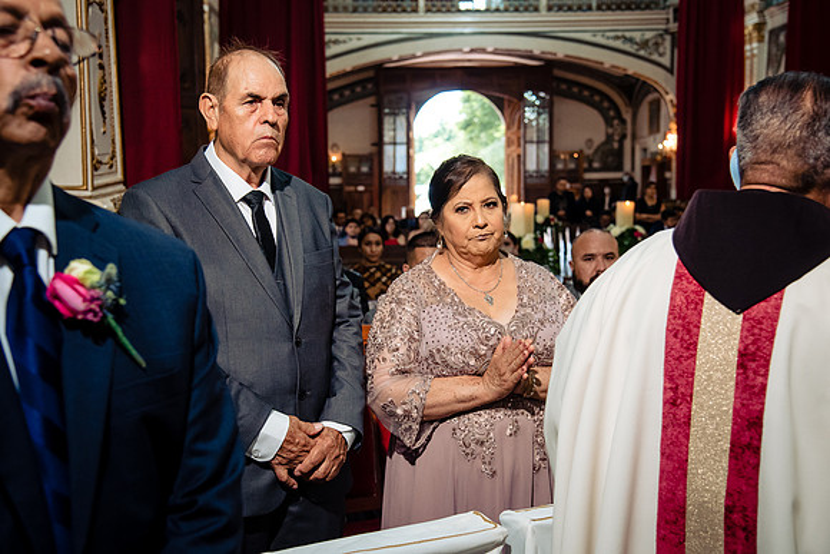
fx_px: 1170
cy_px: 277
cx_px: 415
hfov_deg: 39.1
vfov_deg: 26.6
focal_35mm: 51
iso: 2000
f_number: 5
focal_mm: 48
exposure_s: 1/100
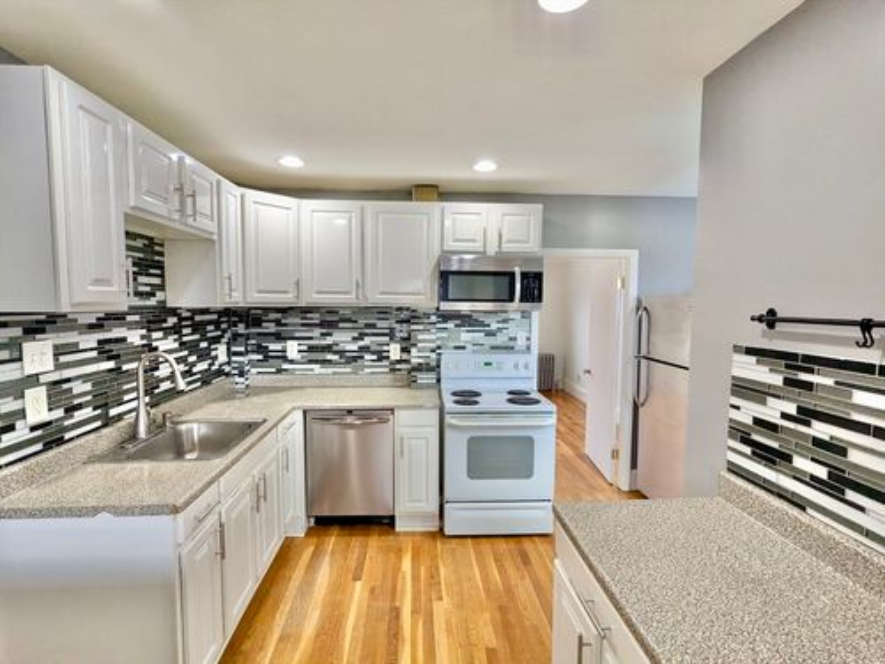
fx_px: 409
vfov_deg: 78.1
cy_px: 332
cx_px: 442
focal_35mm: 16
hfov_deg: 94.5
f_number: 2.2
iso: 173
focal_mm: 2.35
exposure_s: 1/120
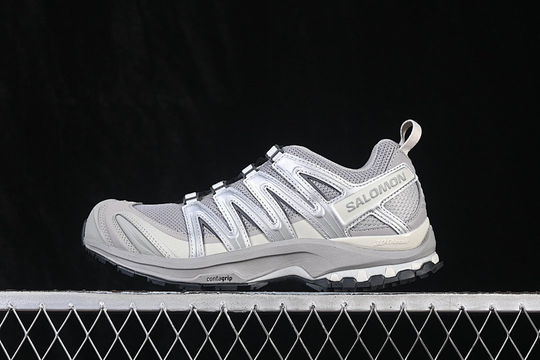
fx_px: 1125
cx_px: 270
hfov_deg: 27.0
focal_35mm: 75
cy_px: 180
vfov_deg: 18.2
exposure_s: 1/80
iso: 160
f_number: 7.1
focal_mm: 50
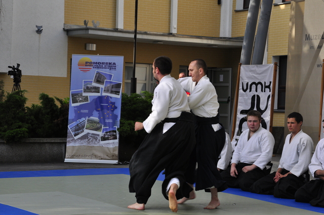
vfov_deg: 14.7
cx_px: 162
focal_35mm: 93
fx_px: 836
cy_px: 108
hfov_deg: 21.9
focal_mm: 62
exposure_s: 1/250
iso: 400
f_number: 13
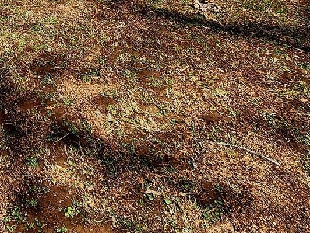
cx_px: -72
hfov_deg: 31.3
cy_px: -126
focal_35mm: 50
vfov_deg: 23.0
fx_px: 448
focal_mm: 2.2
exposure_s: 1/1250
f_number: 2.2
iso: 50
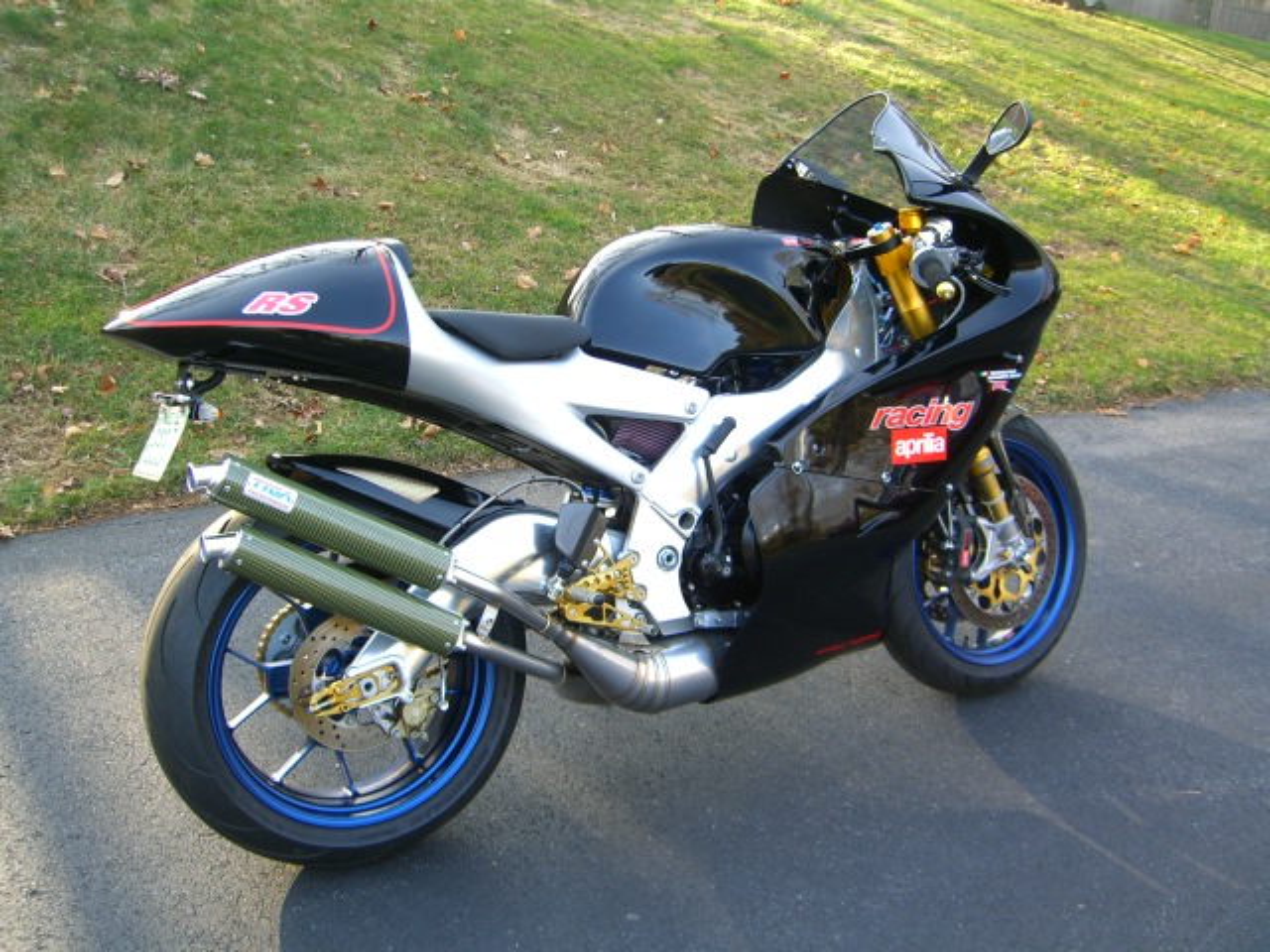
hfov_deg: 49.0
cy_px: 476
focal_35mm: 38
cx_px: 635
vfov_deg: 37.7
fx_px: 1394
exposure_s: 1/80
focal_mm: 7.9
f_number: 2.8
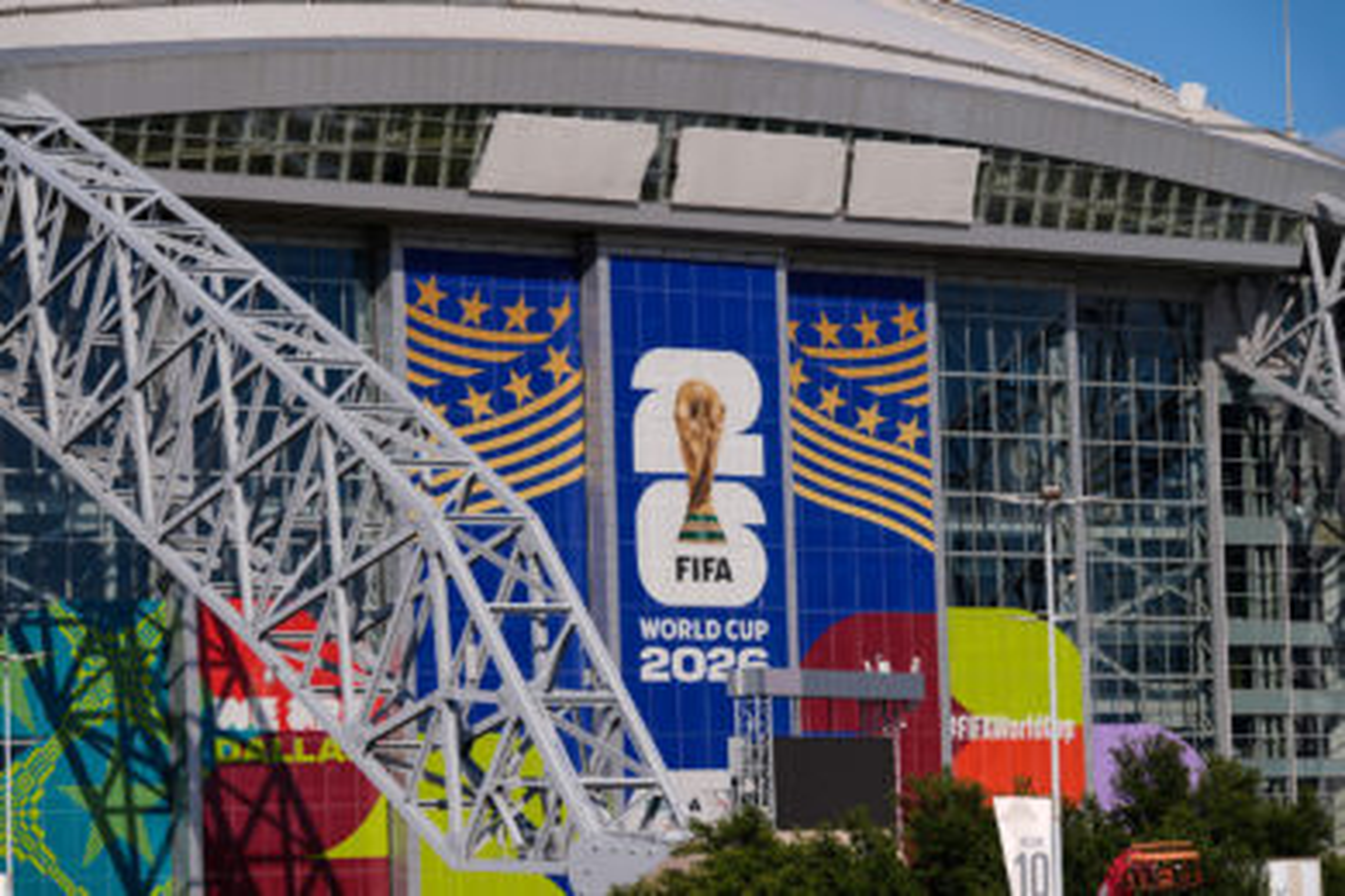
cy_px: 448
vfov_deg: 9.3
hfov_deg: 14.0
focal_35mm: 147
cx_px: 672
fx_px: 5492
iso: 160
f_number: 5
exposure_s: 1/2500
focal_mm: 147
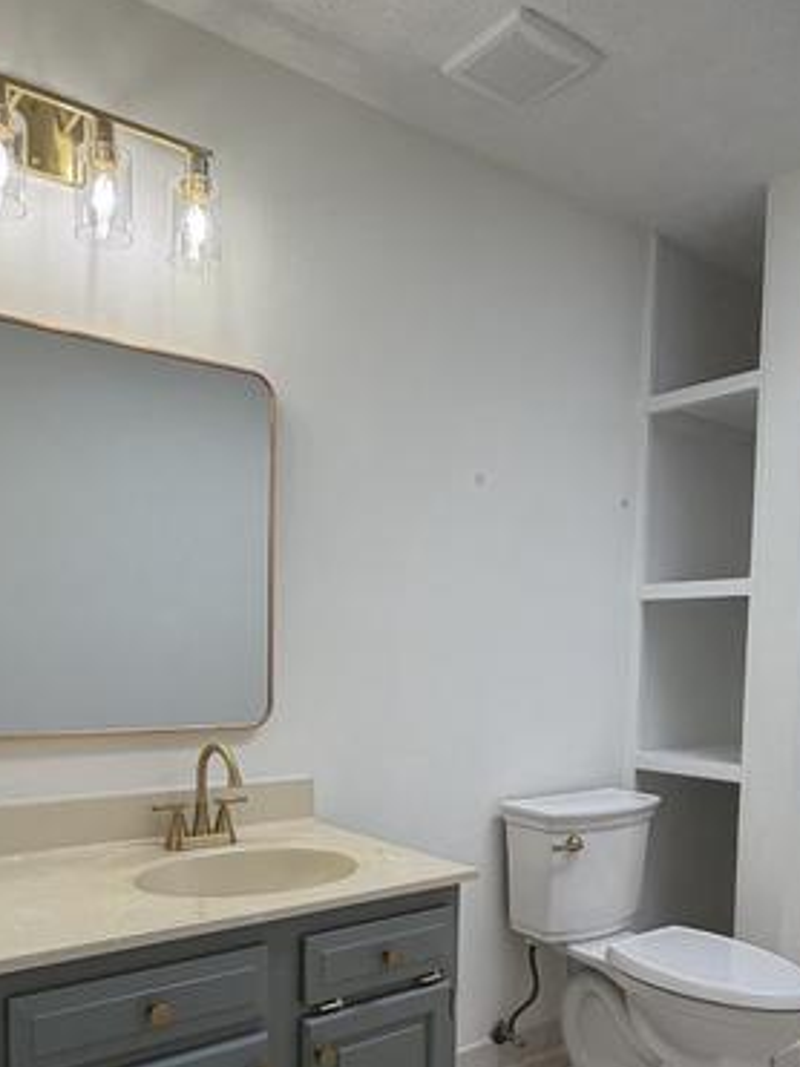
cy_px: 722
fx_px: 894
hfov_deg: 48.0
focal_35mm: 29
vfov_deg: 60.0
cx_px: 337
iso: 80
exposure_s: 1/120
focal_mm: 2.22
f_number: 2.2
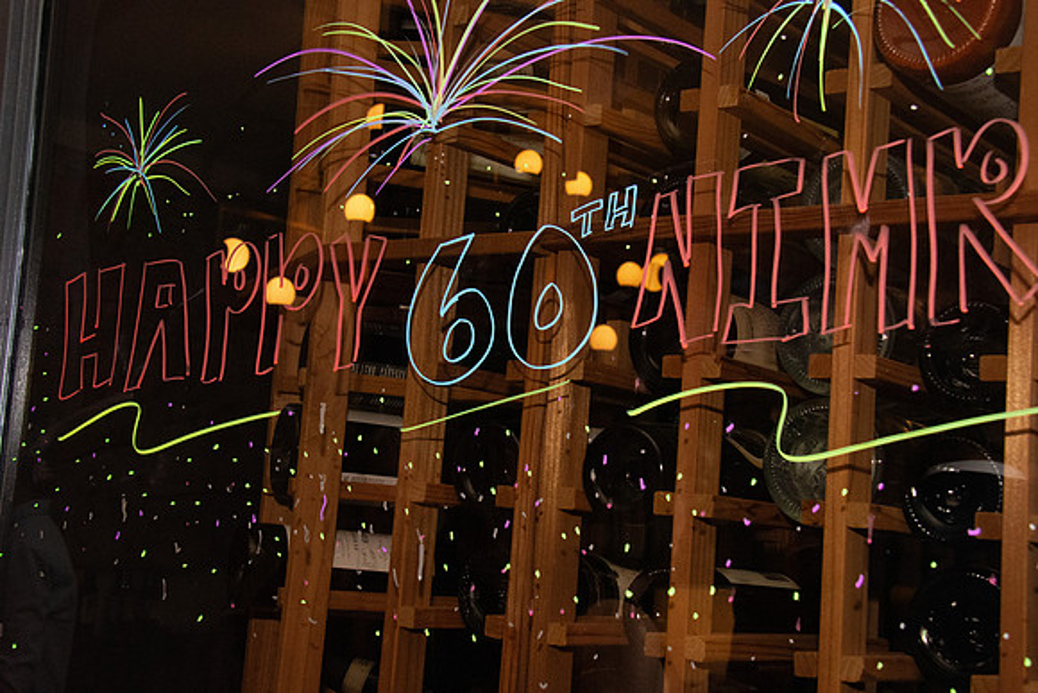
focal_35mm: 57
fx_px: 1644
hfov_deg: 35.0
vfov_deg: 23.8
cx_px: 519
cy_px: 346
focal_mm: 38
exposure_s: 1/160
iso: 5000
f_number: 9
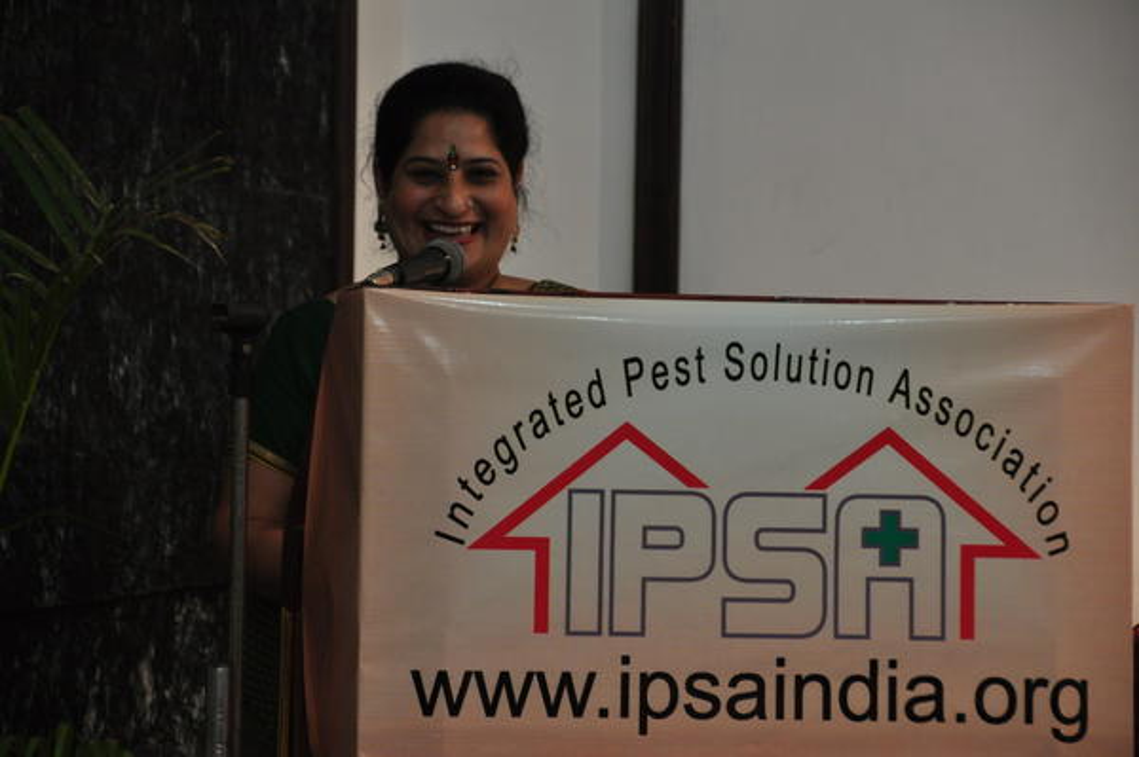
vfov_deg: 8.7
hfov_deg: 13.1
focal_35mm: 158
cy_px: 378
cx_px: 570
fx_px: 4979
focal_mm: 105
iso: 800
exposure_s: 1/50
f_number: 5.3
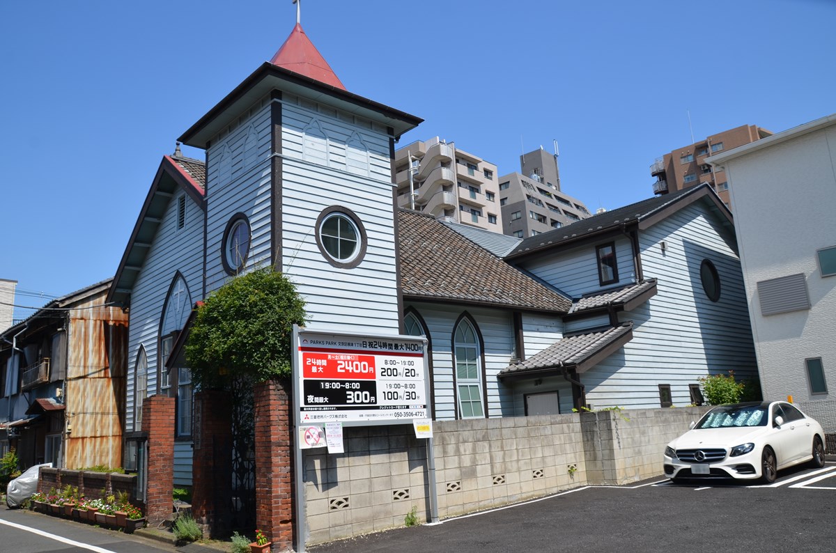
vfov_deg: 47.7
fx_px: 626
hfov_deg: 67.5
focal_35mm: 27
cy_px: 276
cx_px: 418
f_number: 8
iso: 100
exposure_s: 1/250
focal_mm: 18
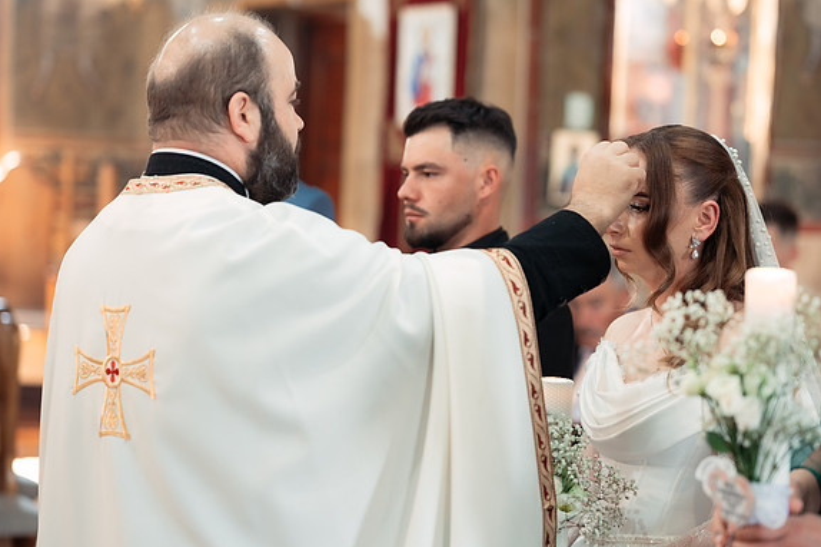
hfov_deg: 22.6
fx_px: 2051
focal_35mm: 90
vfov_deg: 15.2
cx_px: 434
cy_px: 287
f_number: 2.2
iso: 1600
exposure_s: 1/320
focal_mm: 85
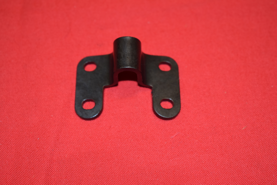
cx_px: 138
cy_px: 92
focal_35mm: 82
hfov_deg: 24.6
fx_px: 635
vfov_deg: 16.6
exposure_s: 1/80
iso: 500
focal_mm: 55
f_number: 5.6
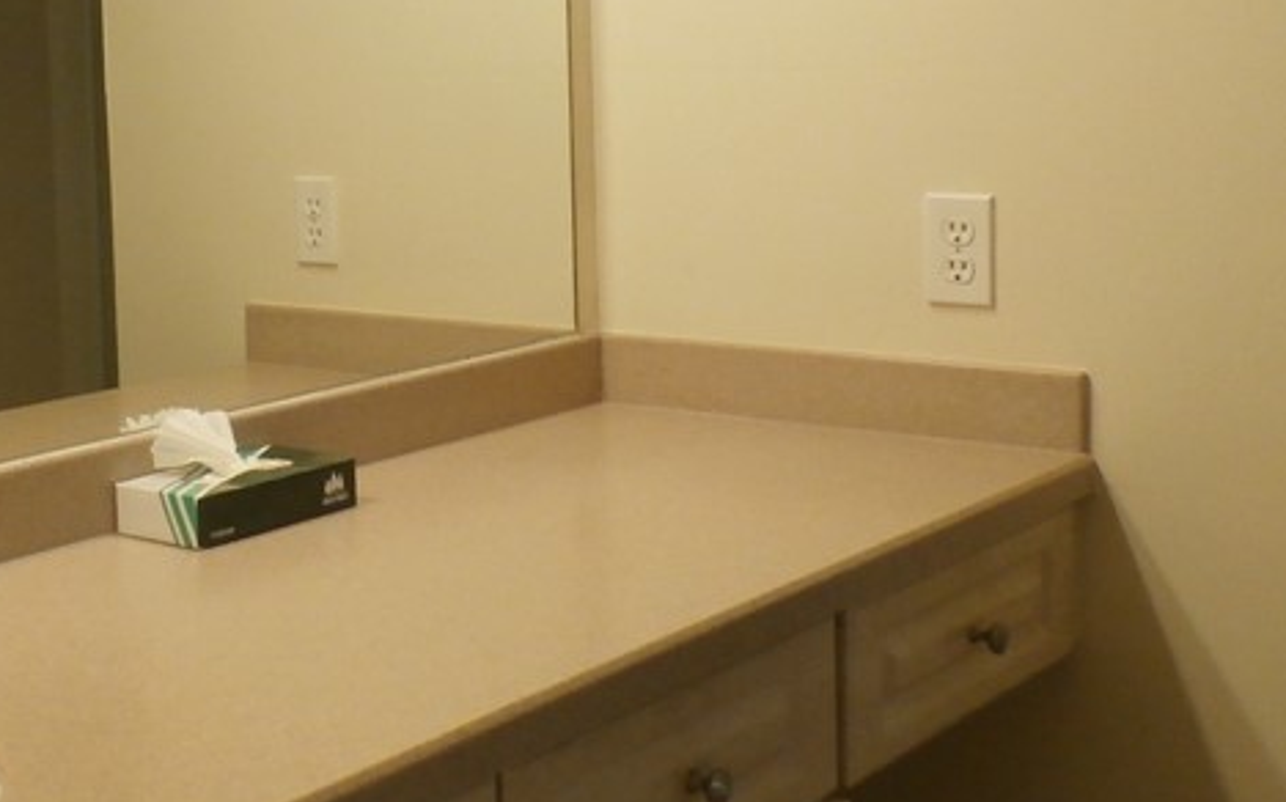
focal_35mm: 58
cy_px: 170
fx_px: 2032
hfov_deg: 34.0
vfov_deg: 22.1
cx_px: 250
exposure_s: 1/30
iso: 320
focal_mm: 4.5
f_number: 3
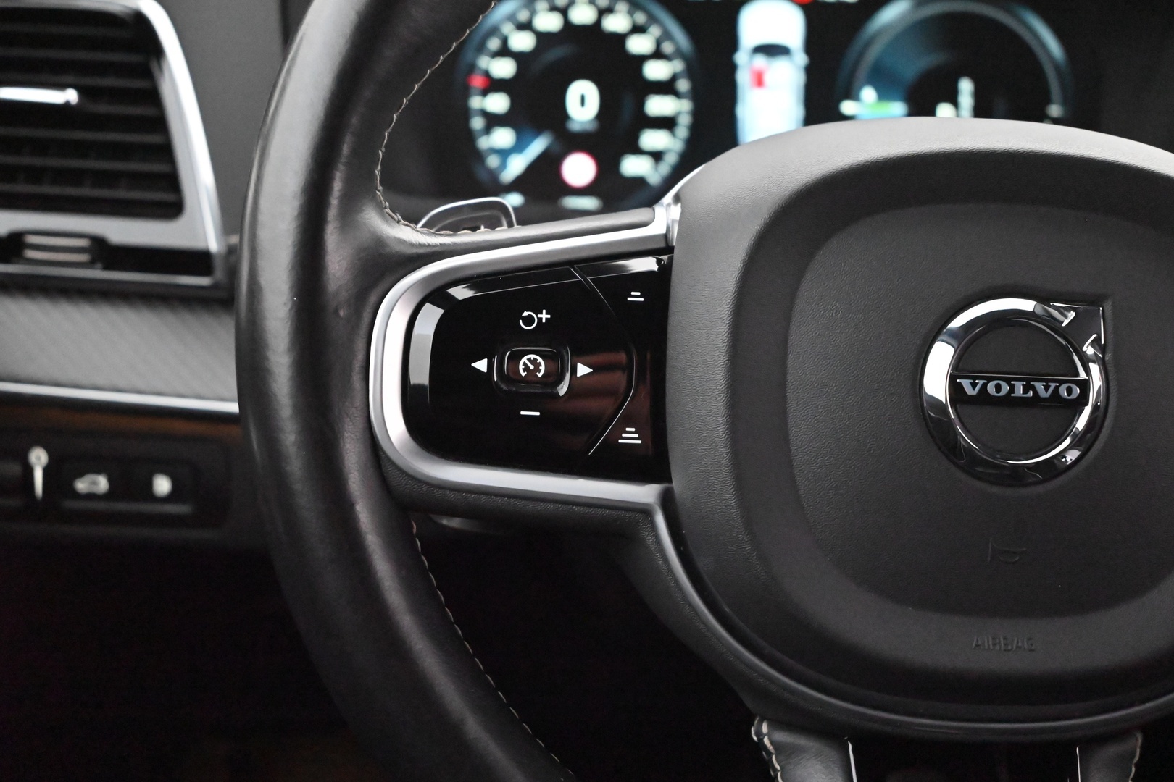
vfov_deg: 27.0
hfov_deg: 39.6
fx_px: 1630
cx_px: 587
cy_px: 391
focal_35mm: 50
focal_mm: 50
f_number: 6.3
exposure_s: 1/60
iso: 20000
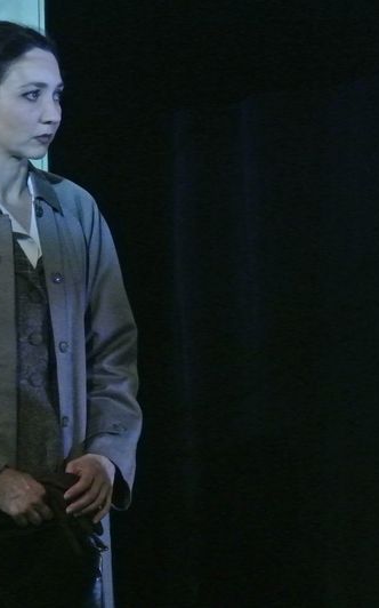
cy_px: 305
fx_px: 5079
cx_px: 100
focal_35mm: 307
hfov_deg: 4.3
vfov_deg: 6.8
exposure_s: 1/80
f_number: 4.8
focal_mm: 74.3
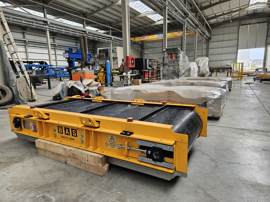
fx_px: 179
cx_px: 135
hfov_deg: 73.9
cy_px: 101
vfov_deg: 58.9
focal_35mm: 23
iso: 40
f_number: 1.8
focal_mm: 5.4
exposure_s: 1/180
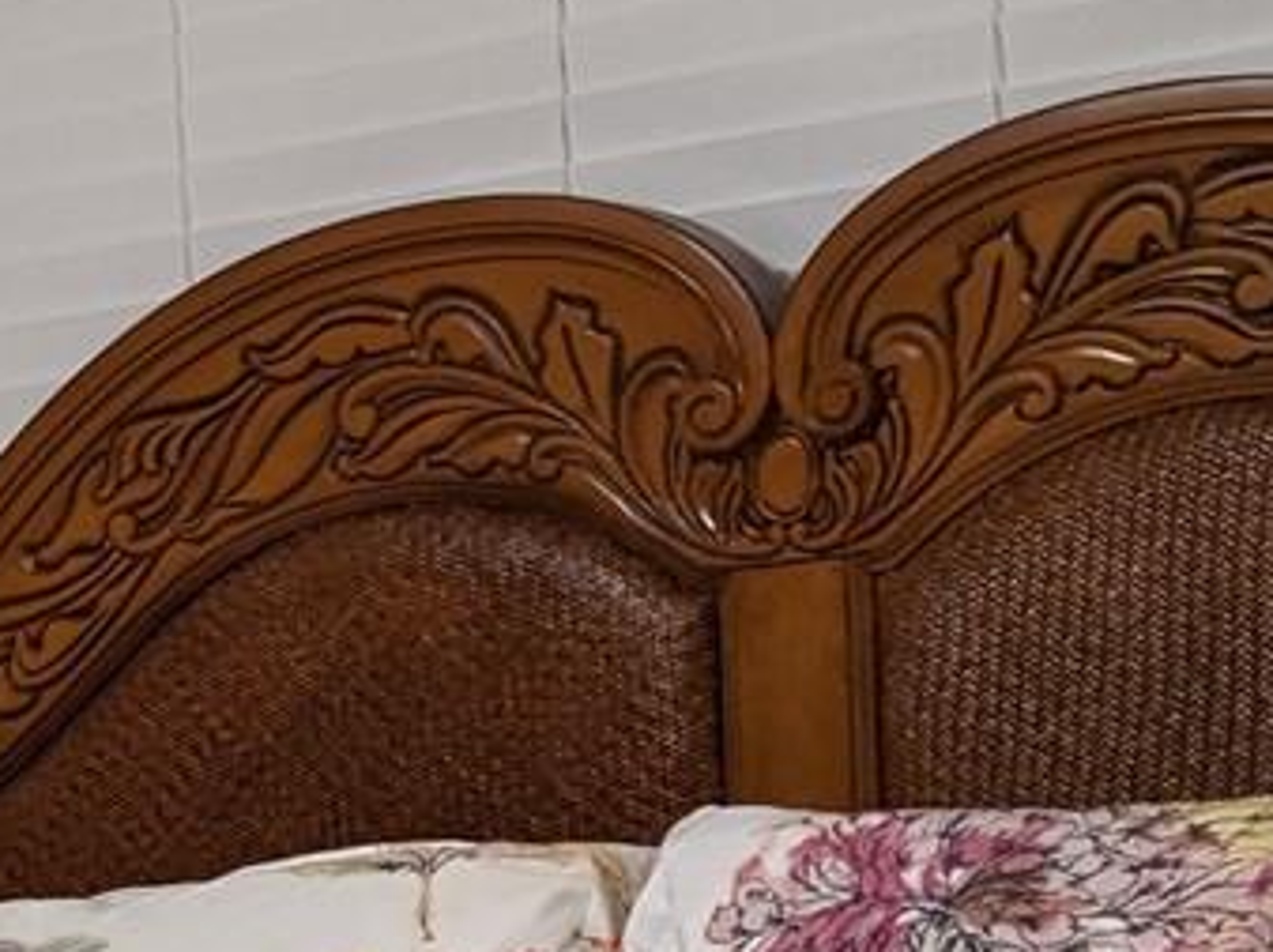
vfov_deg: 11.1
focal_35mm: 128
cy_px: 1449
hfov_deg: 13.6
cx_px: -1126
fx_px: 4704
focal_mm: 4.38
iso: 115
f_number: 1.73
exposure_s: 1/24
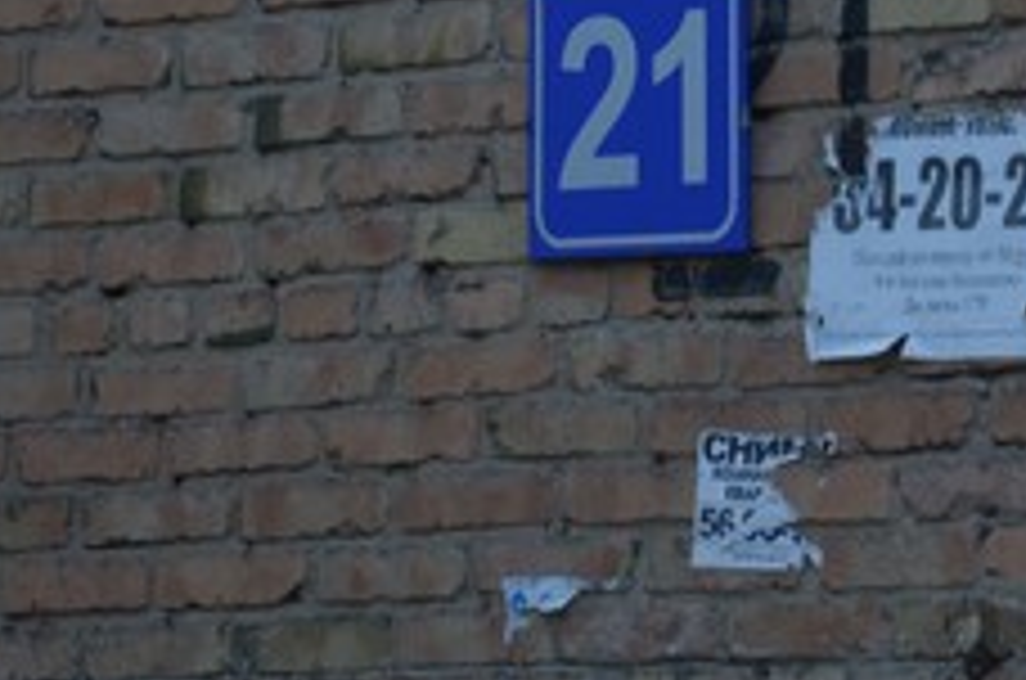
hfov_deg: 4.7
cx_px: 860
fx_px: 12554
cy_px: 32
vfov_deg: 3.1
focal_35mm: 441
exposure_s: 1/125
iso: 250
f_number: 5.6
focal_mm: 105
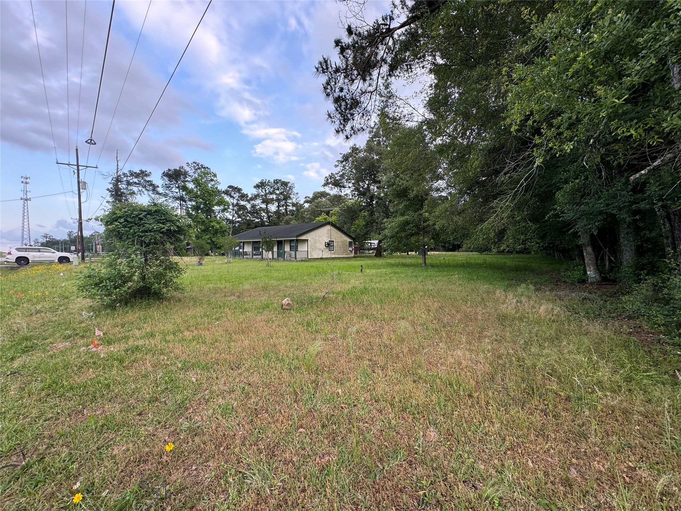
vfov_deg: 85.7
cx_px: 340
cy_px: 256
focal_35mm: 14
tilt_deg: -0.9
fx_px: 275
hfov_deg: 102.1
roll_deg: +0.5
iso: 40
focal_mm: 2.22
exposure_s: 1/114
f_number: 2.2
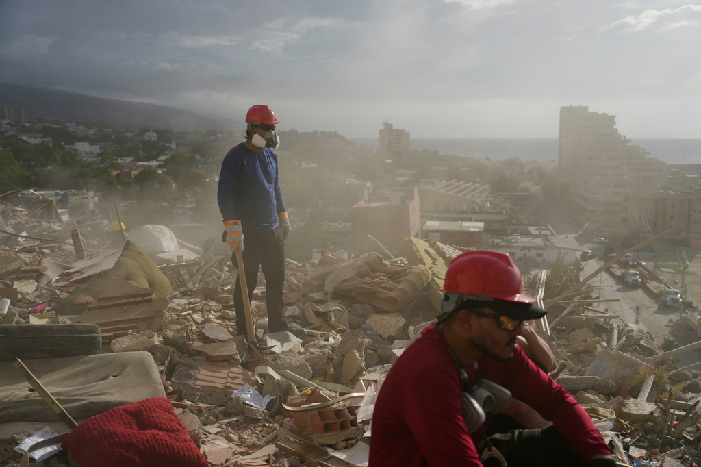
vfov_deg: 37.8
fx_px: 681
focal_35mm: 35
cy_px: 234
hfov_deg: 54.4
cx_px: 350
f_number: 3.2
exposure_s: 1/4000
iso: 64
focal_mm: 35
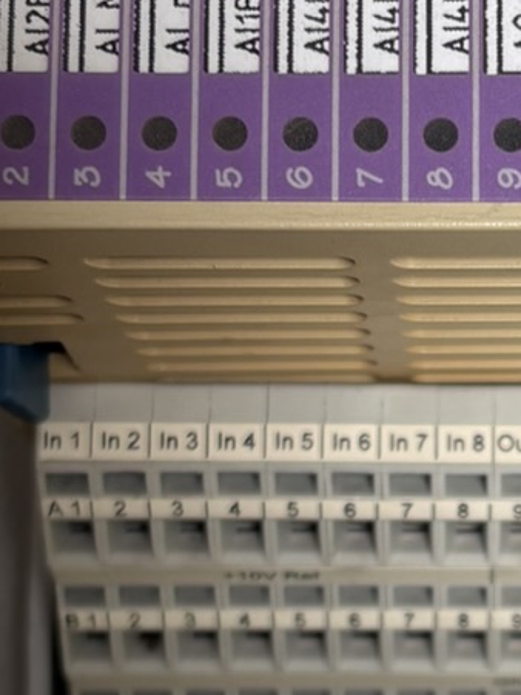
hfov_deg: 12.4
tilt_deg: -80.0
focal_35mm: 118
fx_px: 2369
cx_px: 515
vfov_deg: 16.6
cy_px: 572
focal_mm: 5.96
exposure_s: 1/100
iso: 40
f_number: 1.6
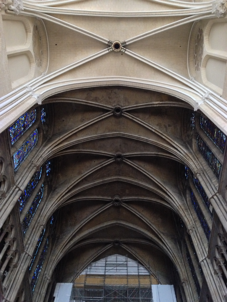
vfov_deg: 52.6
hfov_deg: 40.7
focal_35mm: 35
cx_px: 114
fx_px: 306
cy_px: 151
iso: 500
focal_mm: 4.28
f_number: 2.4
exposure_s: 1/15
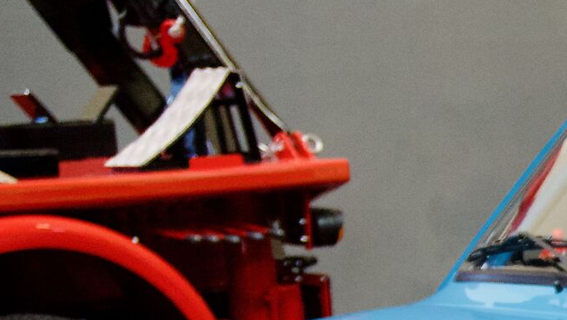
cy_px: 530
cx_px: 868
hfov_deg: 13.6
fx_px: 2226
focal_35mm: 148
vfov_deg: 8.0
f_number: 4.5
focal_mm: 26
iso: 2500
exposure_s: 1/160
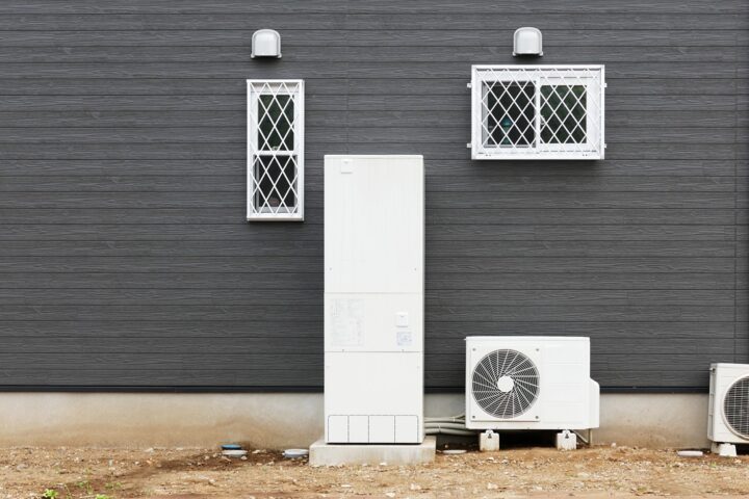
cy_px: 250
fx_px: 1227
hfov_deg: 33.9
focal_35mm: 59
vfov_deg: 23.0
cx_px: 374
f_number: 4.5
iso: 125
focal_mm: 21.4
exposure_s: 1/320
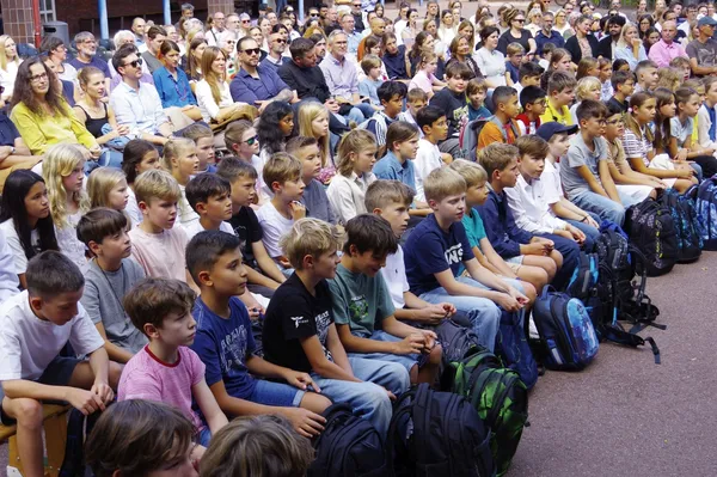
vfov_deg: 29.2
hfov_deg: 42.8
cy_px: 238
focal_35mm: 46
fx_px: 915
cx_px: 358
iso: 100
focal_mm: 31
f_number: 5.6
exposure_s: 1/125
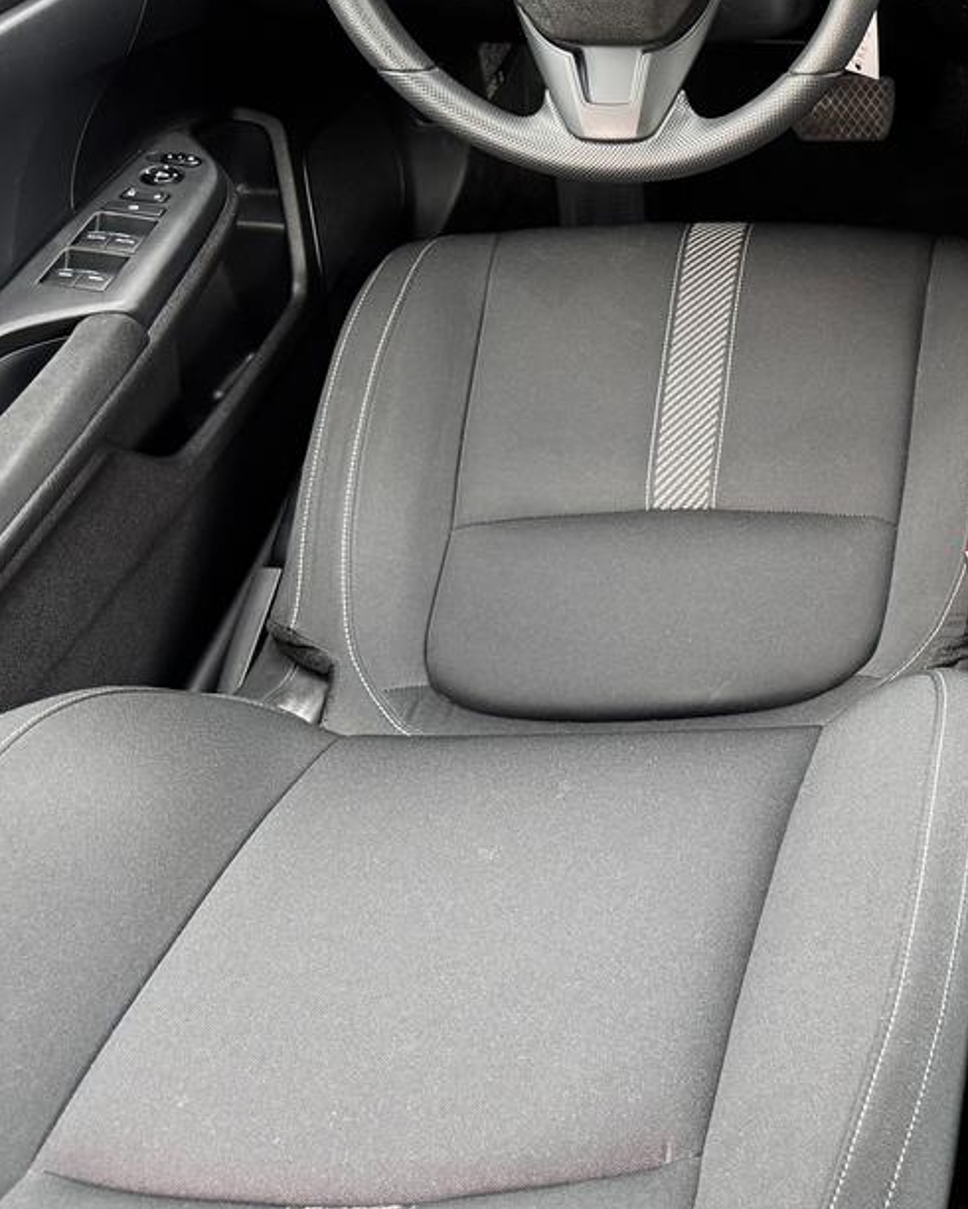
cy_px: 371
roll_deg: -0.2
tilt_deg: -38.3
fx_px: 1754
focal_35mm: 49
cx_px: 1166
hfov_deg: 27.2
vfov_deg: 37.5
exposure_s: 1/121
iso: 200
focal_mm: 6.76
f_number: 1.78
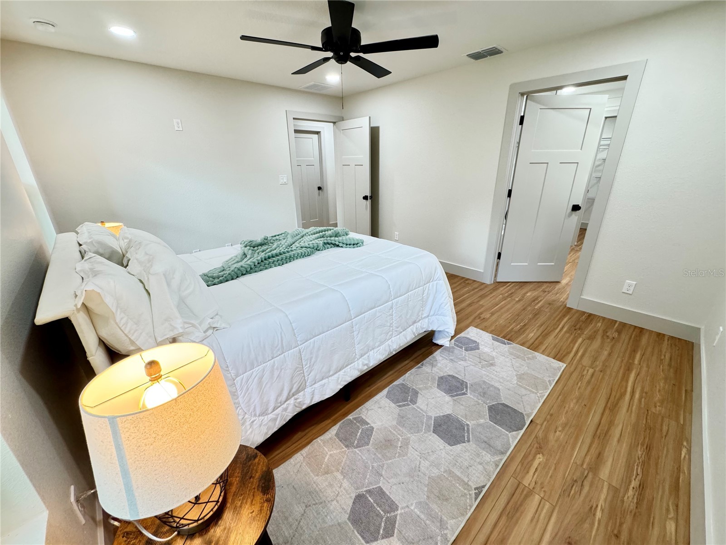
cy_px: 272
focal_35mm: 14
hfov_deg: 102.1
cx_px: 363
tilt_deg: -20.1
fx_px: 294
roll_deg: +0.6
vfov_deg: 85.7
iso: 250
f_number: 2.2
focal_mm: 2.22
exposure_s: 1/60
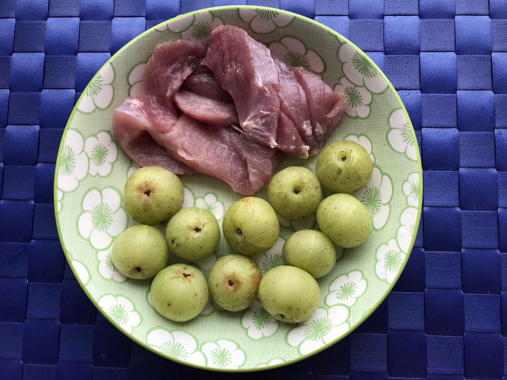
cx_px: 254
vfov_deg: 49.7
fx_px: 410
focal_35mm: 28
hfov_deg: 63.4
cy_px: 190
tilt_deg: -83.2
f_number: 1.8
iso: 20
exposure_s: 1/425
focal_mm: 3.99
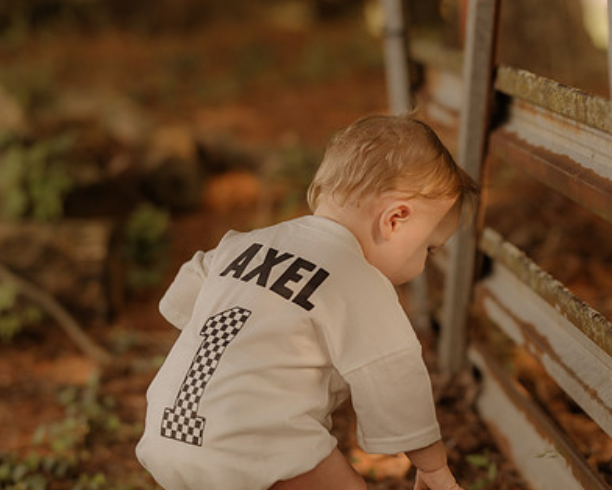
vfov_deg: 13.1
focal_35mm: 118
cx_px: 372
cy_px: 288
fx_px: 2138
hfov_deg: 16.3
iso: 250
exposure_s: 1/1000
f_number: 2
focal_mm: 85
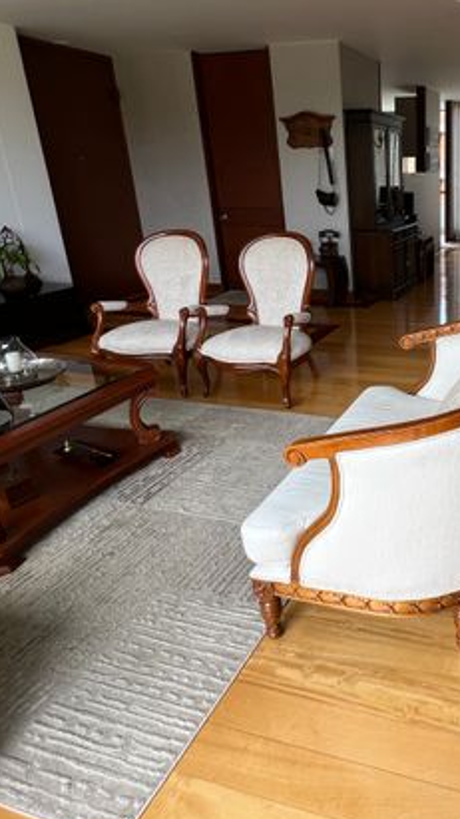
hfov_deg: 44.0
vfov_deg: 78.3
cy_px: 355
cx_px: 433
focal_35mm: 23
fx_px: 499
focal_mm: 1.57
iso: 32
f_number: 1.8
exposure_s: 1/129
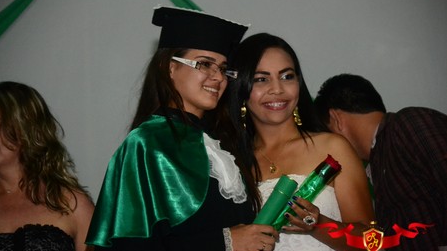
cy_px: 136
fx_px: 2251
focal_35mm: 190
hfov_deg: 11.3
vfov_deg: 6.4
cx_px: 223
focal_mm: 120
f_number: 5.6
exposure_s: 1/80
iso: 3200
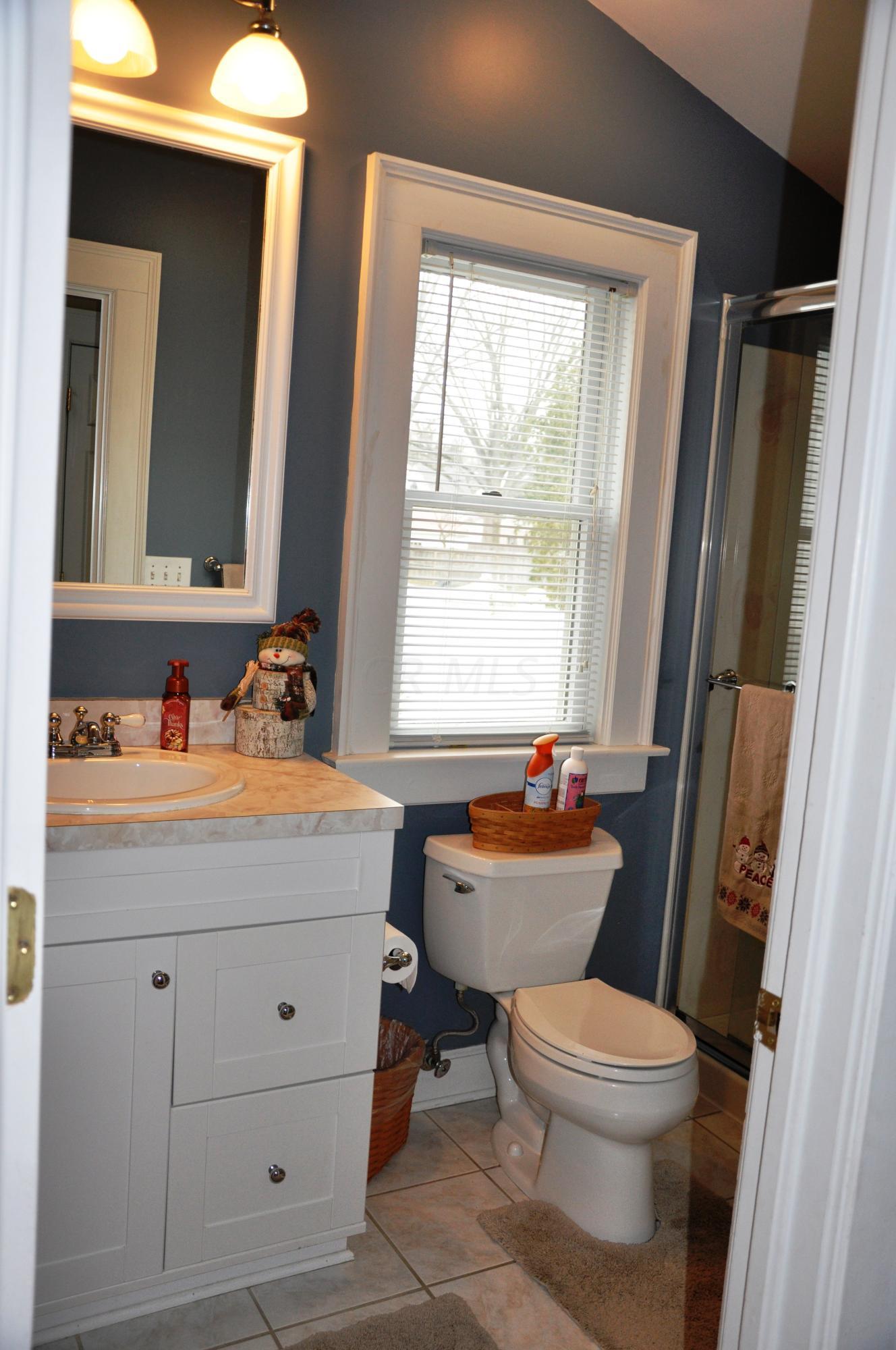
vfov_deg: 59.6
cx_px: 448
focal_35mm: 32
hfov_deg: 41.6
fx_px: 1179
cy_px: 675
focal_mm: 21
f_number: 3.8
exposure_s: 1/125
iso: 640
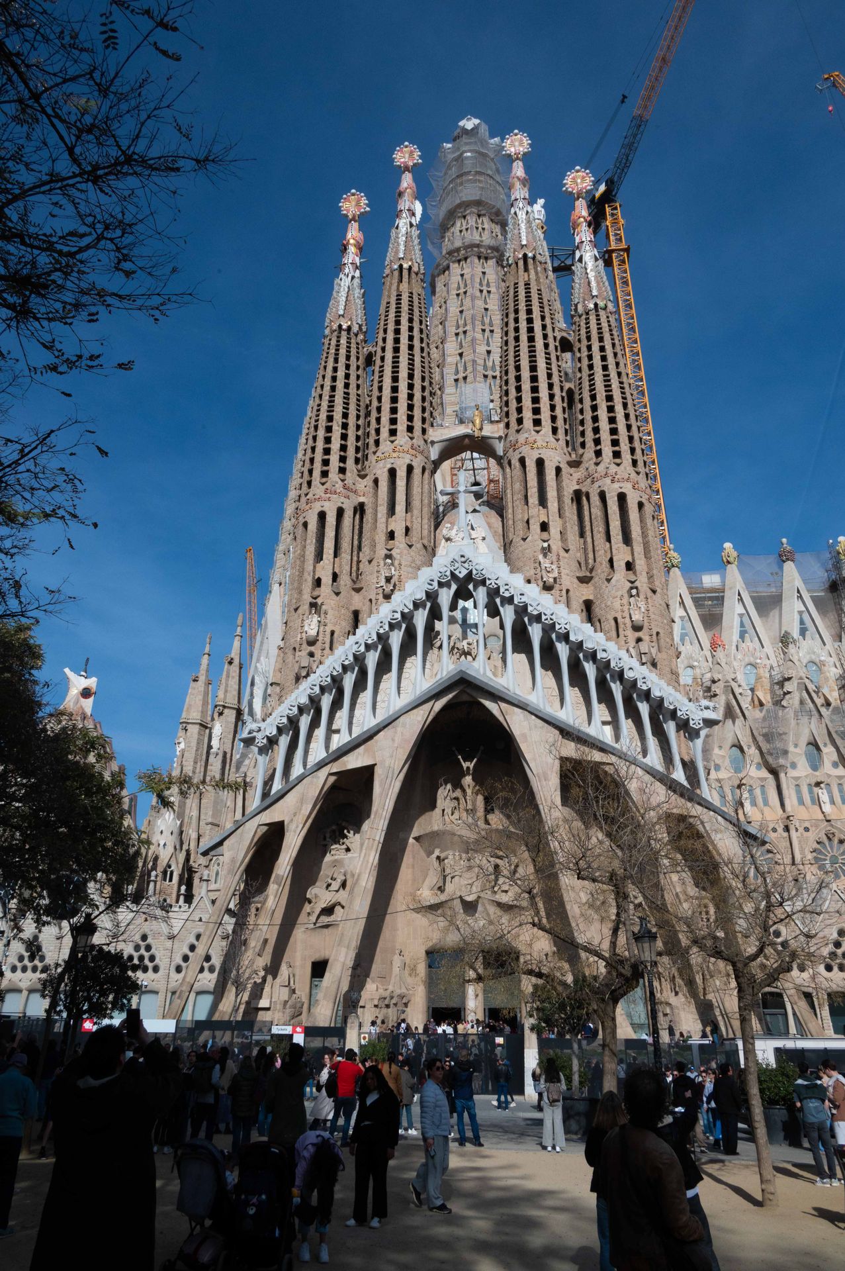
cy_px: 636
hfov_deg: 53.1
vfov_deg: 73.8
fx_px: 846
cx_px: 422
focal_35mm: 24
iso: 1250
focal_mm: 24
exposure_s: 1/1000
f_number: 20
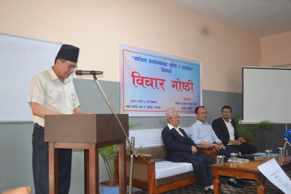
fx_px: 267
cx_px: 146
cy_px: 97
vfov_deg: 40.0
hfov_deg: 57.2
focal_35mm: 33
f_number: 3.5
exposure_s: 1/60
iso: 1100
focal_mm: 22
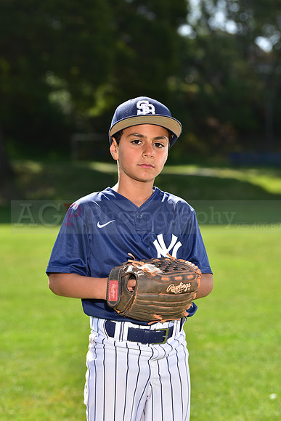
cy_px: 210
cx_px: 140
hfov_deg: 10.2
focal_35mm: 135
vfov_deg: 15.2
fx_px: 1580
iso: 100
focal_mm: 135
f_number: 5.6
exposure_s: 1/250
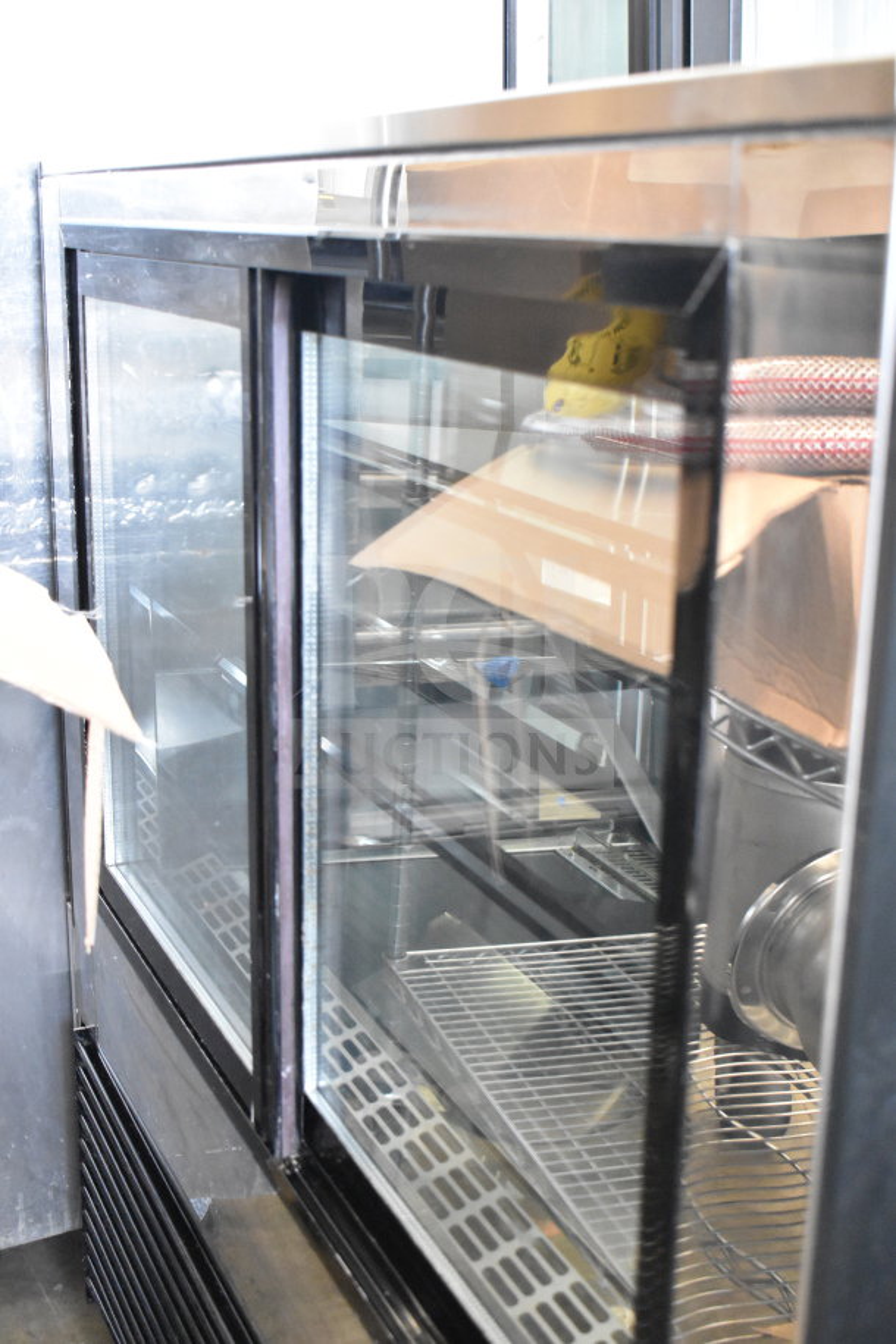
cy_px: 672
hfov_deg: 30.8
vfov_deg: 45.0
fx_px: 1624
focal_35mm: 44
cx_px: 448
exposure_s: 1/80
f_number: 4.5
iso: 6400
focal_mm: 29
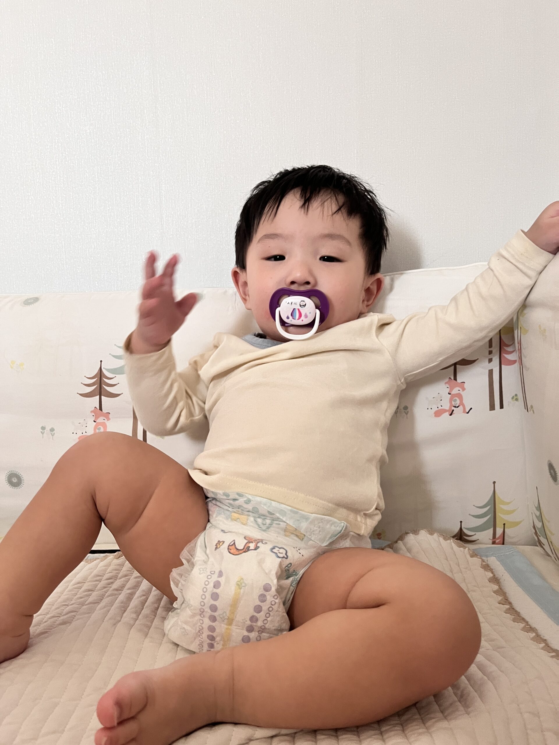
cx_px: 280
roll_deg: +2.4
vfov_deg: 67.3
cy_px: 372
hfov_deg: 53.1
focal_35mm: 26
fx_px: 560
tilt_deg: -7.0
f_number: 1.6
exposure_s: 1/60
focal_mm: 5.1
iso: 250
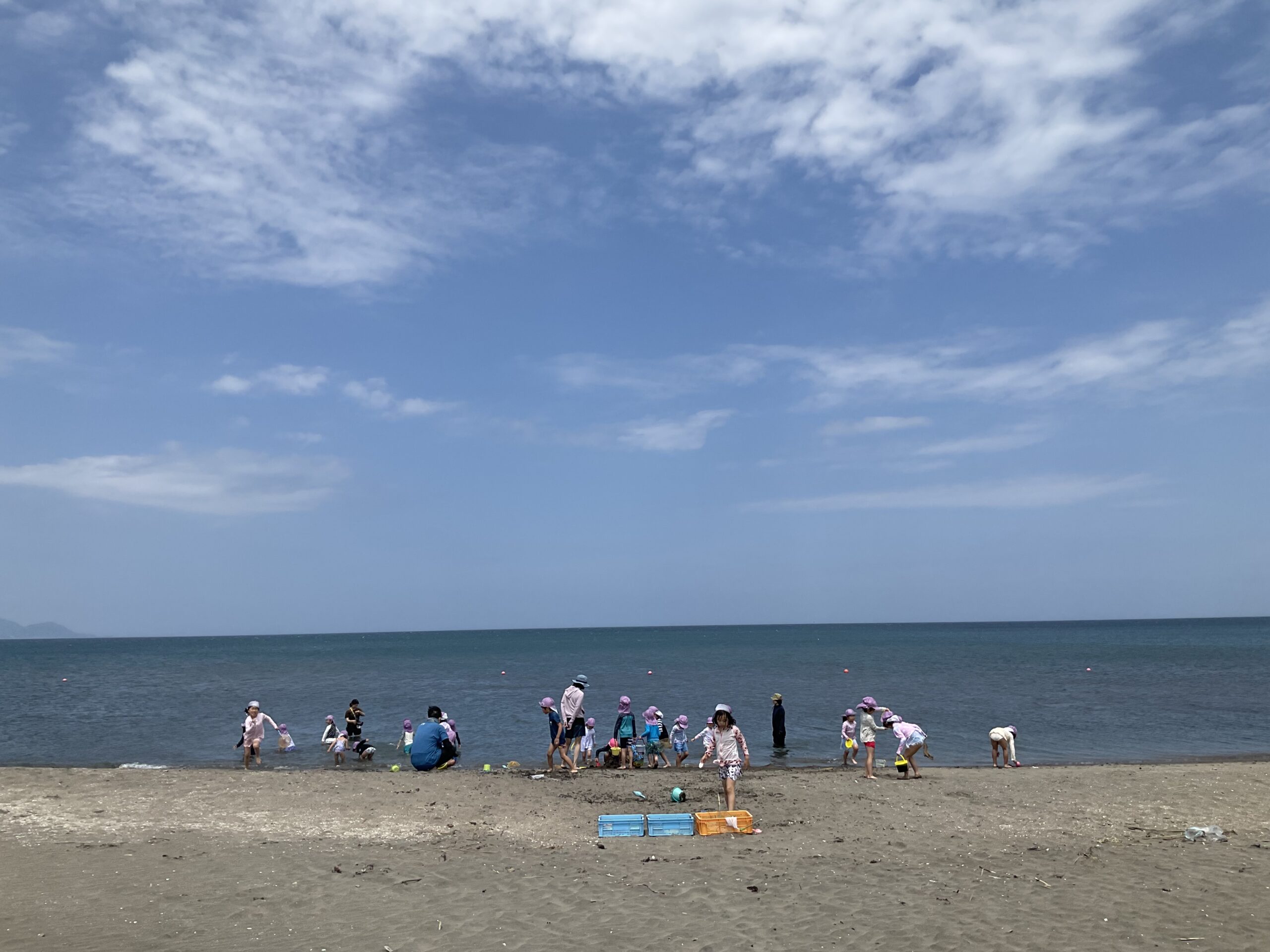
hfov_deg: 61.7
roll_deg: +1.1
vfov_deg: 48.2
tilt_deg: +6.7
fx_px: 1064
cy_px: 476
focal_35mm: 29
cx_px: 635
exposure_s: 1/4065
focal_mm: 3
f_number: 1.8
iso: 16
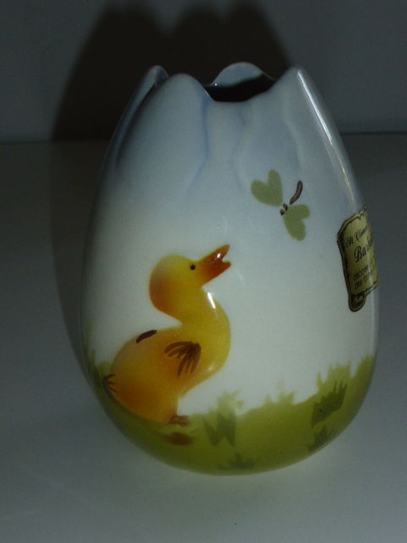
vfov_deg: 33.8
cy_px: 272
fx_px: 893
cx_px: 204
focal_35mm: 57
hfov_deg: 25.7
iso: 250
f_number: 4.6
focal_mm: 9.7
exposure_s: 1/60
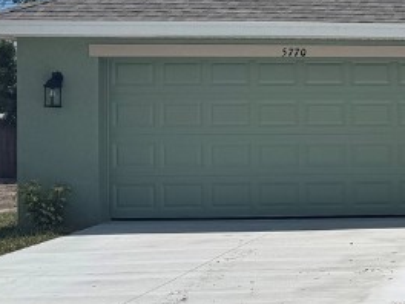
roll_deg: -0.7
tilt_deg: -0.7
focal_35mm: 93
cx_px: 692
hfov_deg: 17.7
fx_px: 1088
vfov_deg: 15.9
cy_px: 140
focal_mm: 6.76
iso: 80
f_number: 1.78
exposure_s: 1/10417
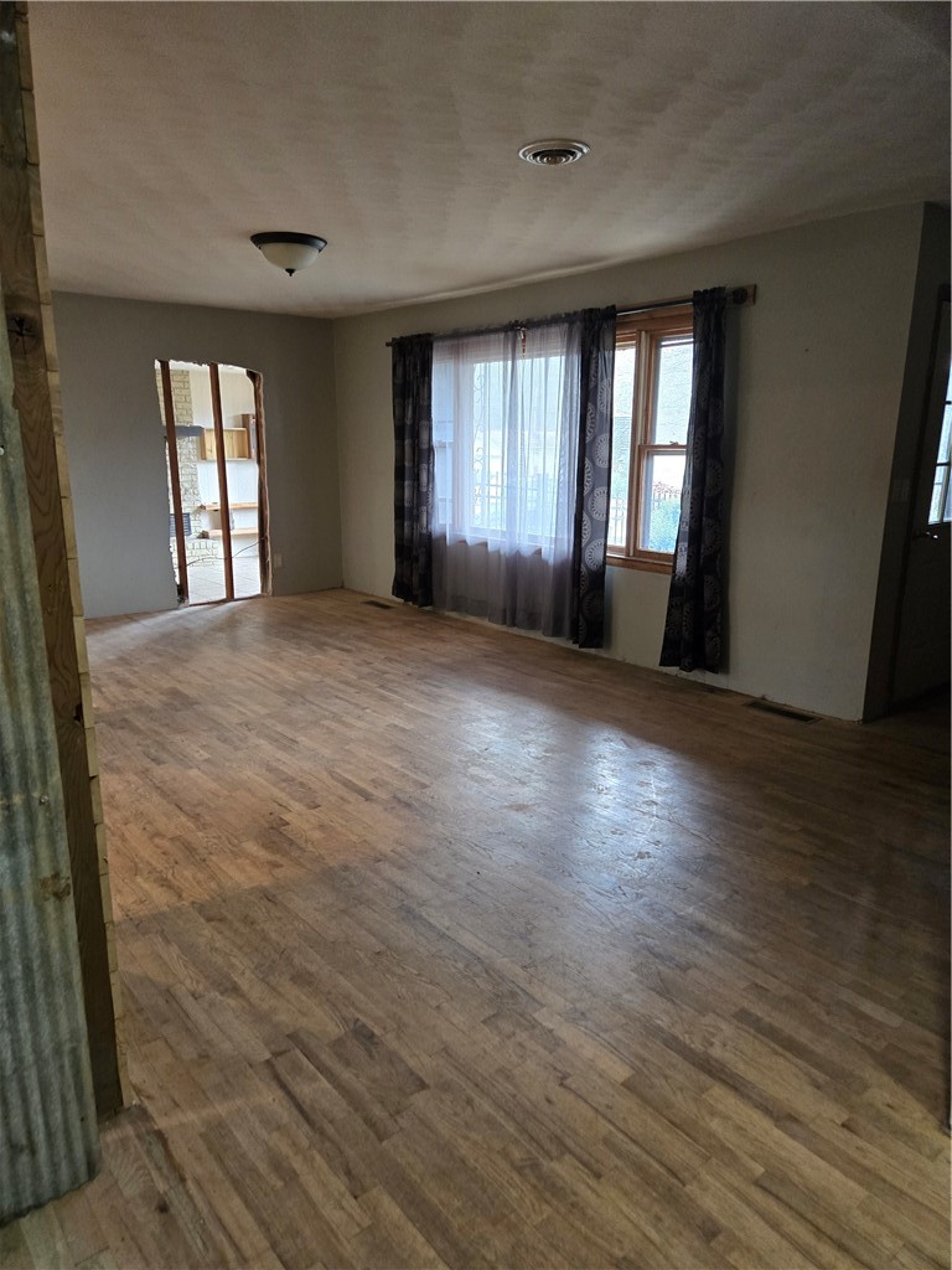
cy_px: 635
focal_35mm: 23
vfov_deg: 73.9
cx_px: 476
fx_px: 843
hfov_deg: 58.9
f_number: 1.8
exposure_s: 1/120
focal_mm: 5.4
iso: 500
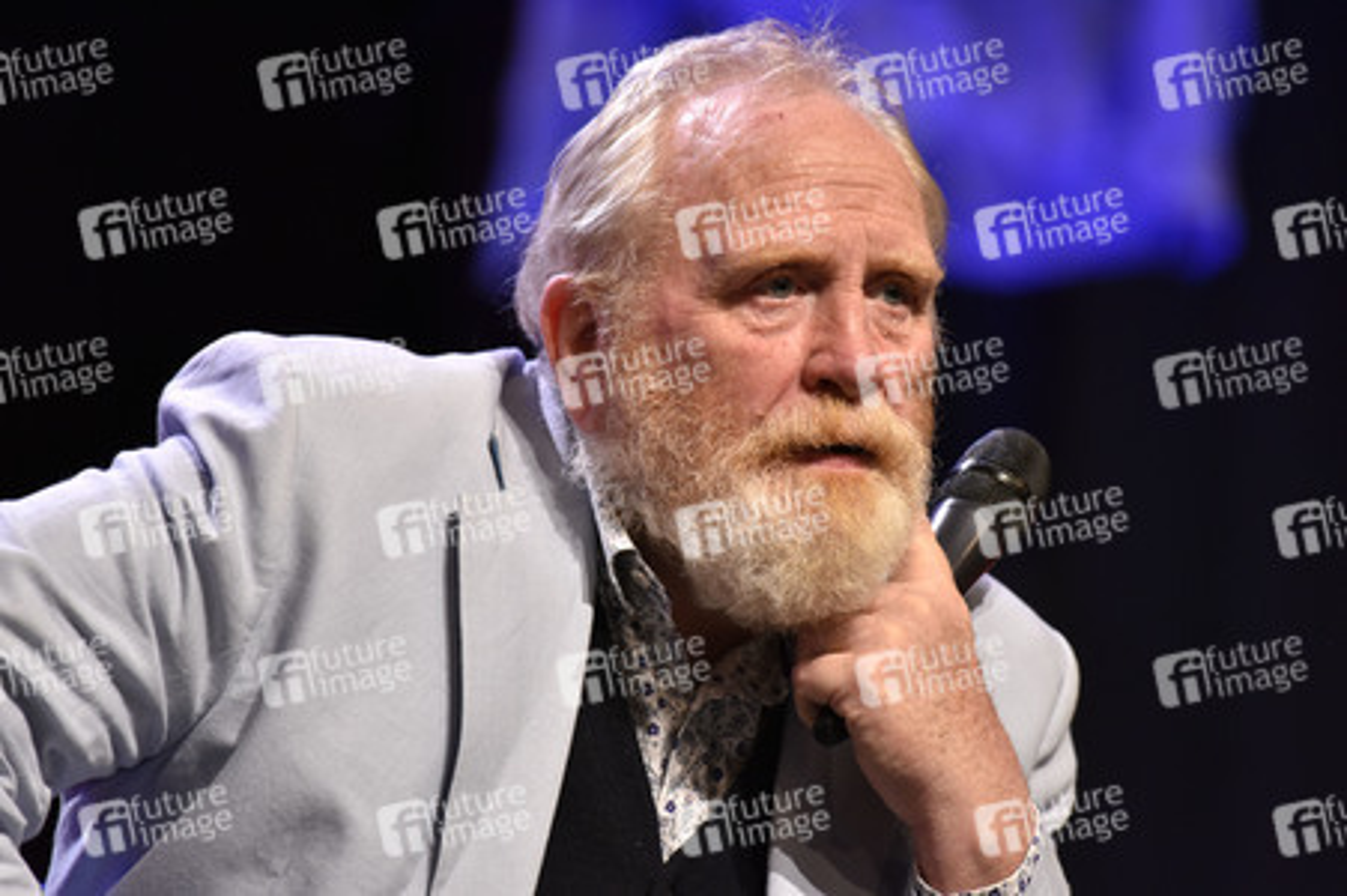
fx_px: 18694
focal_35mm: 500
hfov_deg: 4.1
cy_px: 448
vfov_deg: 2.7
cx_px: 674
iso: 2500
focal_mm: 500
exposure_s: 1/125
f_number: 5.6
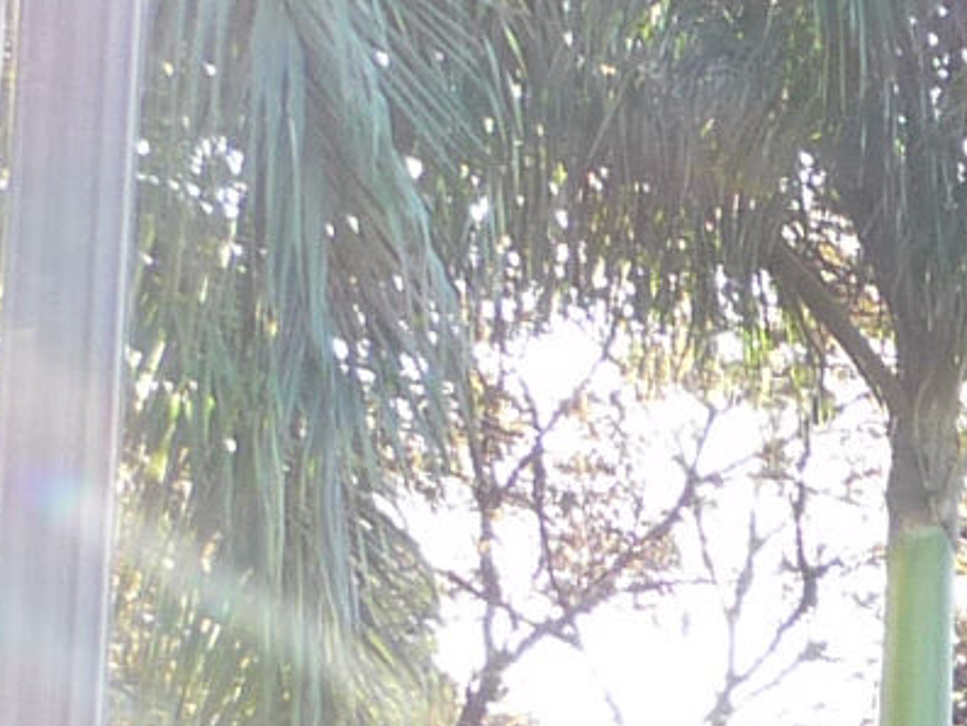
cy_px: 2222
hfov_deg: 9.4
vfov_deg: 7.5
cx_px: 2692
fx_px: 4862
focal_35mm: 174
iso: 100
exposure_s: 1/80
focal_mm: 4.8
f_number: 2.8
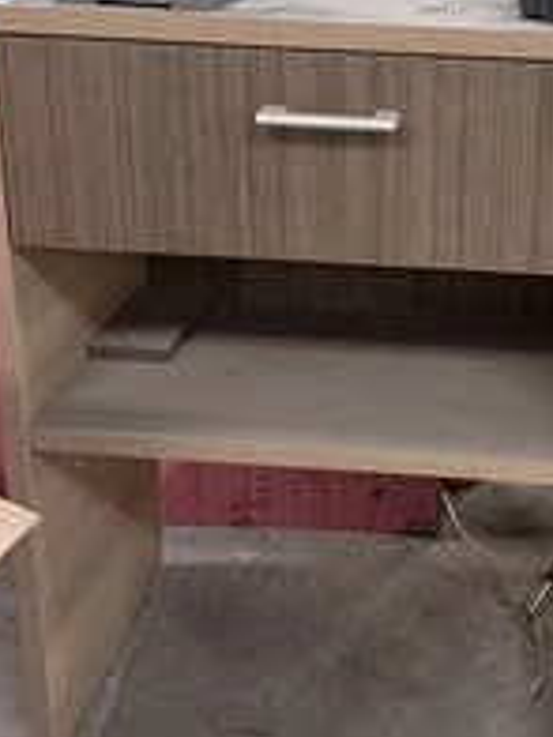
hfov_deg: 28.9
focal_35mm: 49
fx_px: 1044
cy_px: 165
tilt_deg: -17.5
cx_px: 459
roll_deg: -0.9
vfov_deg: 37.7
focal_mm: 6.76
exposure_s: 1/60
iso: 320
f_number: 1.78
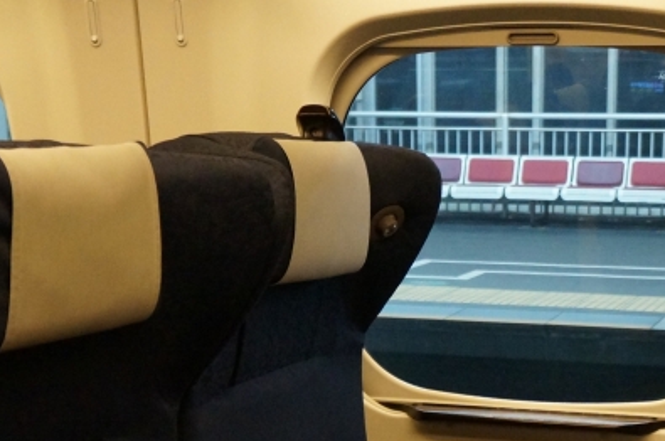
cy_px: 555
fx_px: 1402
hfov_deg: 26.3
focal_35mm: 76
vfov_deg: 17.0
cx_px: 505
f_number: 3.5
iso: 3200
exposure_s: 1/125
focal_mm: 20
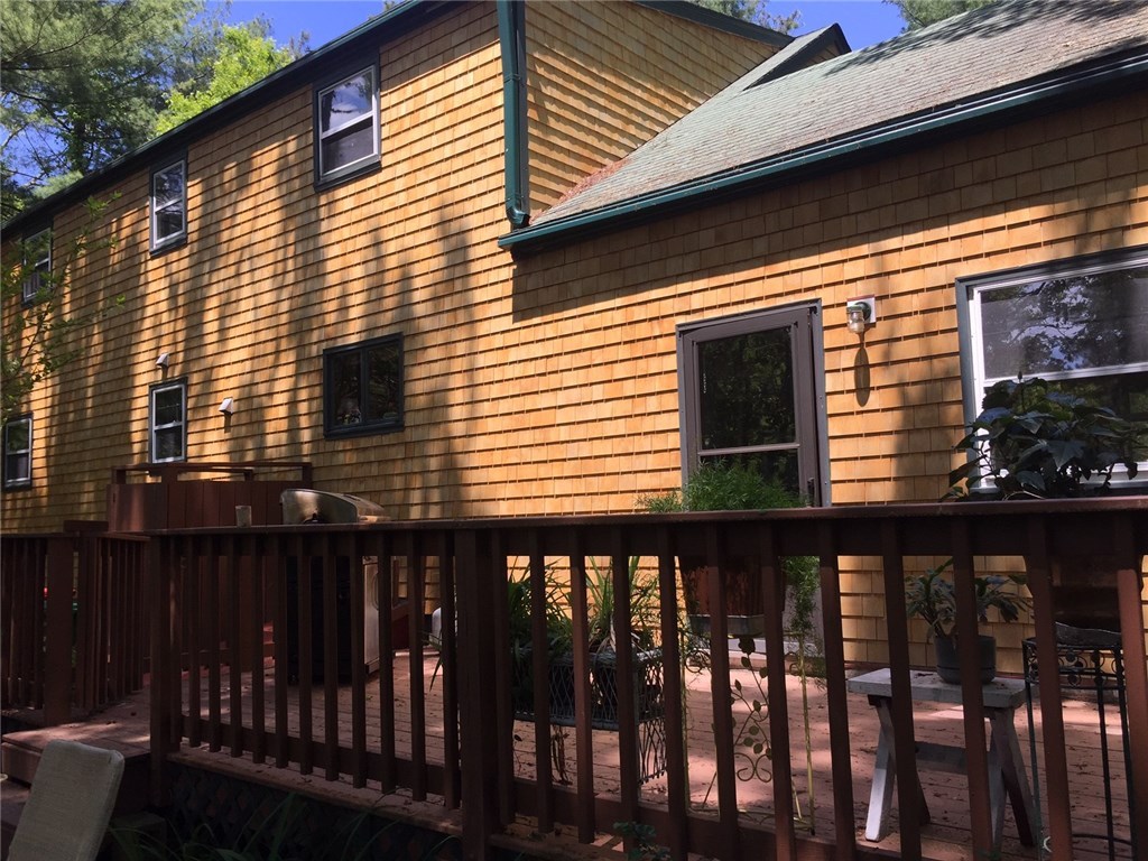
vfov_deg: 48.2
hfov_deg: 61.7
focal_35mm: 29
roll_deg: +0.3
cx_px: 574
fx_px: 962
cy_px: 430
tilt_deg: +4.6
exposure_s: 1/791
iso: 32
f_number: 2.2
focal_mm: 4.15
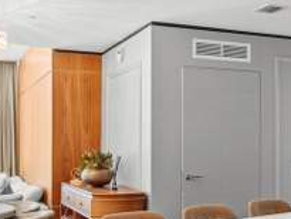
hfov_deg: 32.1
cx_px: 163
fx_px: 505
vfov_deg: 24.3
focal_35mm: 60
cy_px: 149
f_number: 8
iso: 400
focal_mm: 16
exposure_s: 1/15
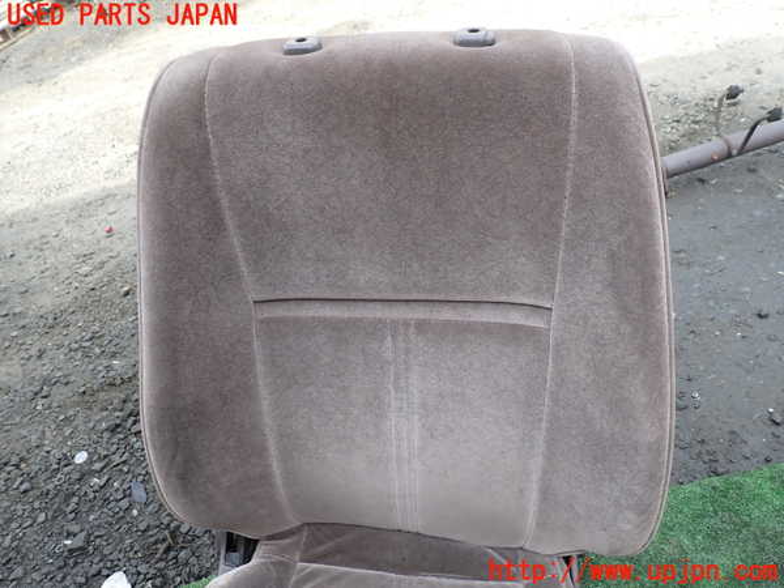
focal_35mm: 25
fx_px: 566
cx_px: 392
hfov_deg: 69.4
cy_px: 294
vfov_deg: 54.9
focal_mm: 4.5
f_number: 2.8
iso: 100
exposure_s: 1/250
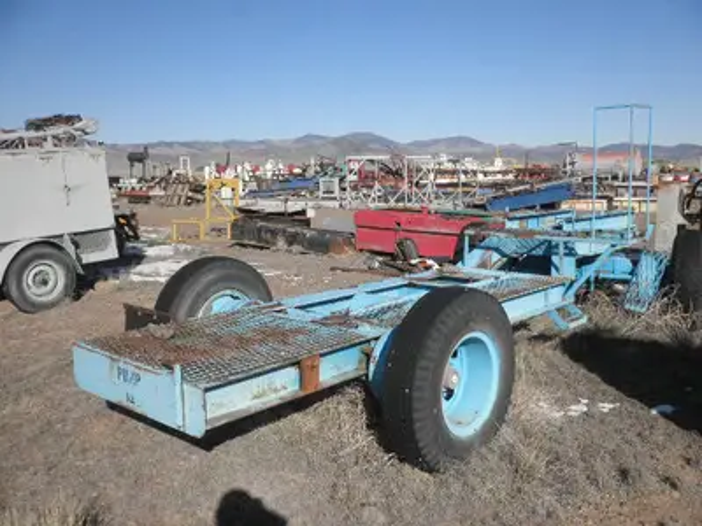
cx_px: 351
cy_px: 263
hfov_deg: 52.6
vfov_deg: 40.7
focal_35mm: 35
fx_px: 710
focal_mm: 6.1
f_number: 9.1
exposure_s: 1/160
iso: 64
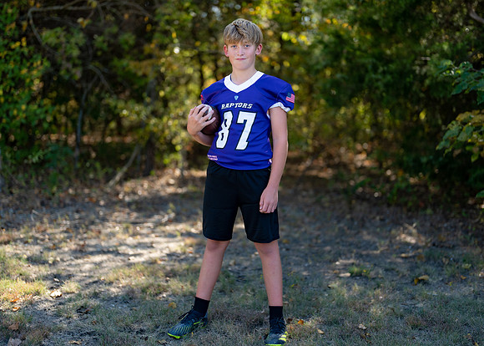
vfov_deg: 25.0
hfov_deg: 34.5
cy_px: 163
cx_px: 252
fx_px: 780
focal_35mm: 57
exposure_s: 1/2000
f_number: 1.2
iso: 100
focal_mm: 50
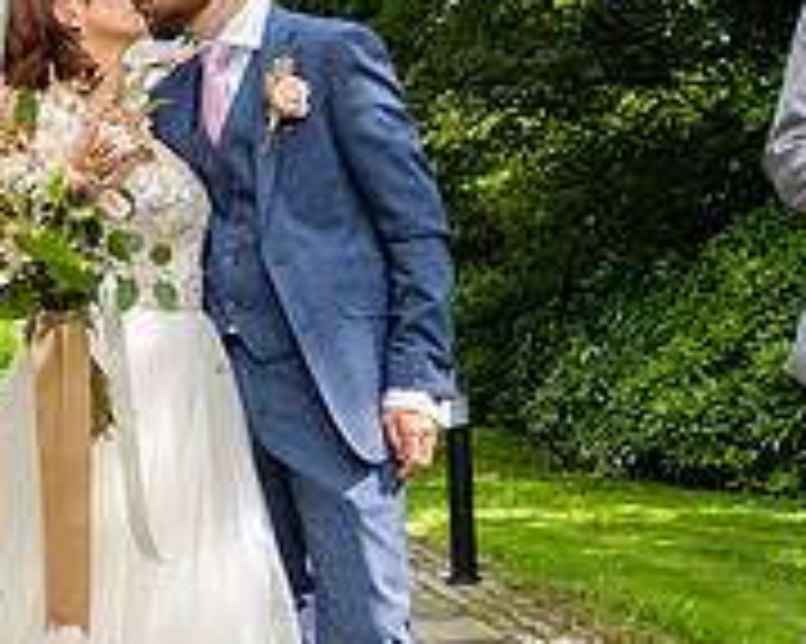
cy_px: 200
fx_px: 1740
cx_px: 203
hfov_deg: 25.8
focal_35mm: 73
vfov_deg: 20.9
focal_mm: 16
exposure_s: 1/500
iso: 200
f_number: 2
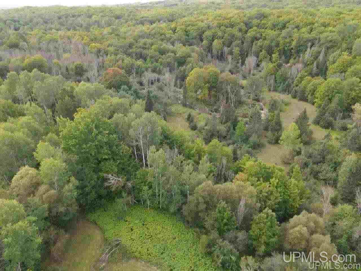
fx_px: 250
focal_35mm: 24
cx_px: 180
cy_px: 136
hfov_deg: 71.6
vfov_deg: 56.8
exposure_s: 1/90
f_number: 2.8
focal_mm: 4.5
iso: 100
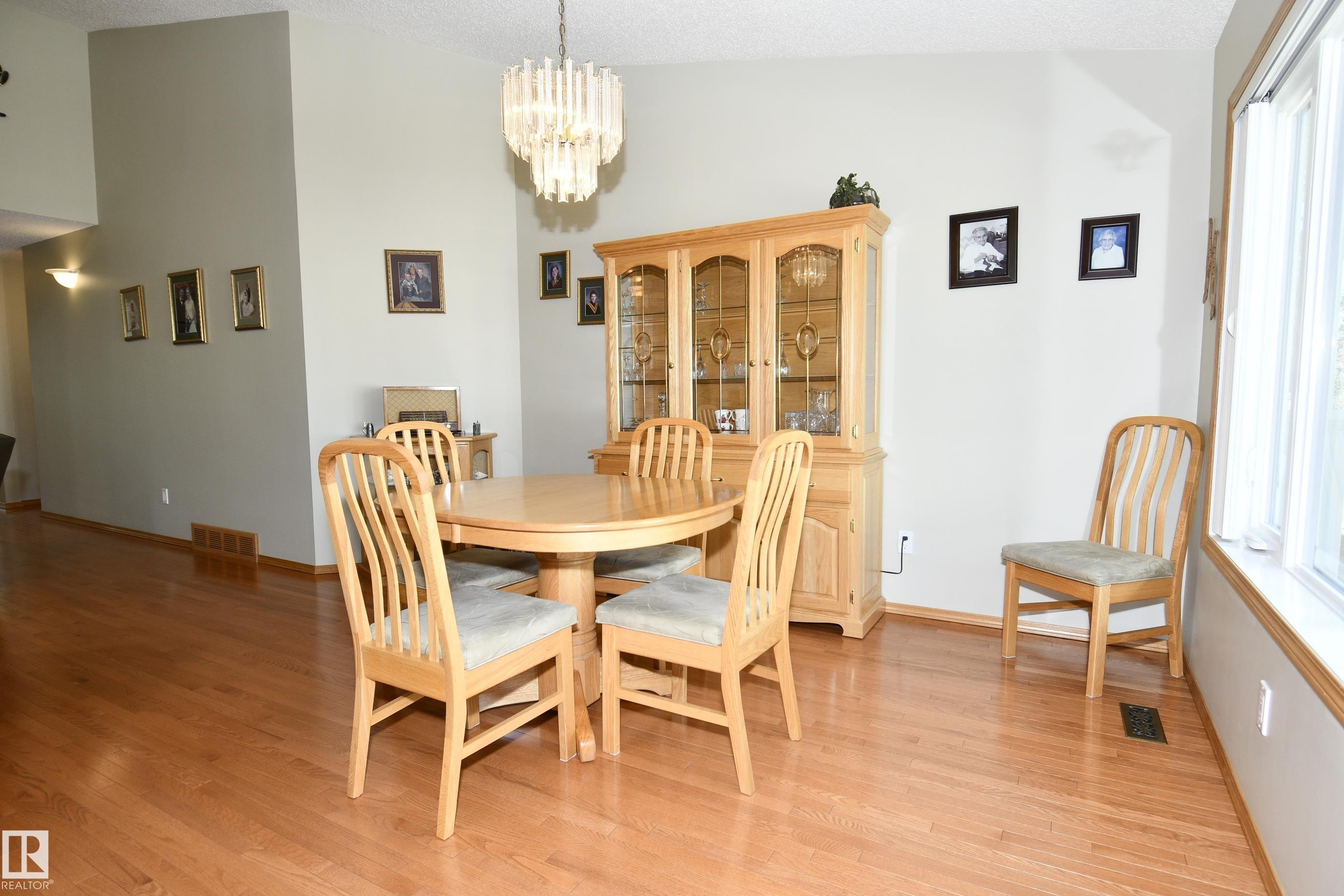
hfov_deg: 90.0
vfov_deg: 67.4
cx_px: 672
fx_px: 672
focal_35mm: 18
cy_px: 448
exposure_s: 1/60
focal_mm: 12
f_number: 5.6
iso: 400
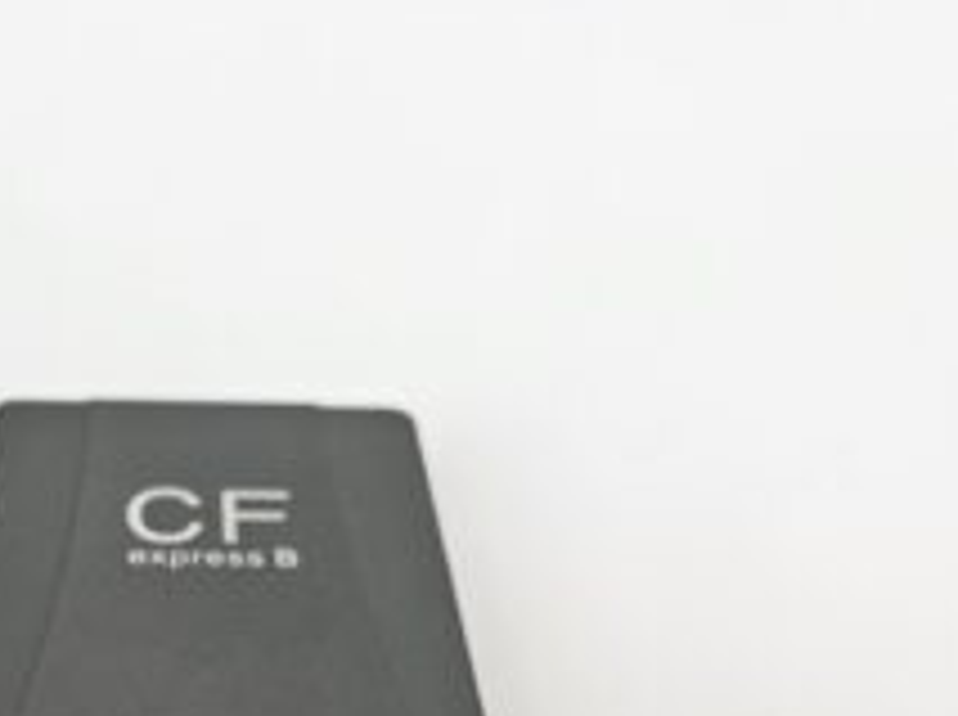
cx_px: 189
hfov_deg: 40.4
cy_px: 653
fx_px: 1243
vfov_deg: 30.6
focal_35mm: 45
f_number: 1.8
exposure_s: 1/359
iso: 200
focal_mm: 5.4
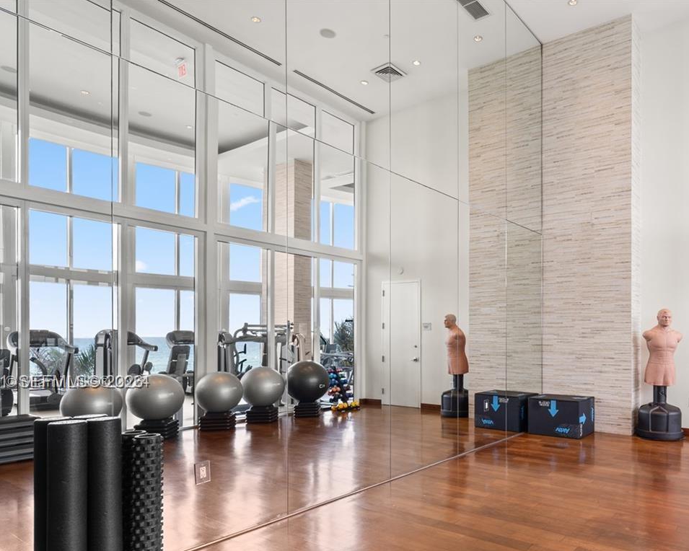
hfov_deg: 71.2
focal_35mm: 22
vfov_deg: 61.0
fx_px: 449
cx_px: 496
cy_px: 383
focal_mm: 14
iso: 500
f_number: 11
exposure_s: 1/2.5
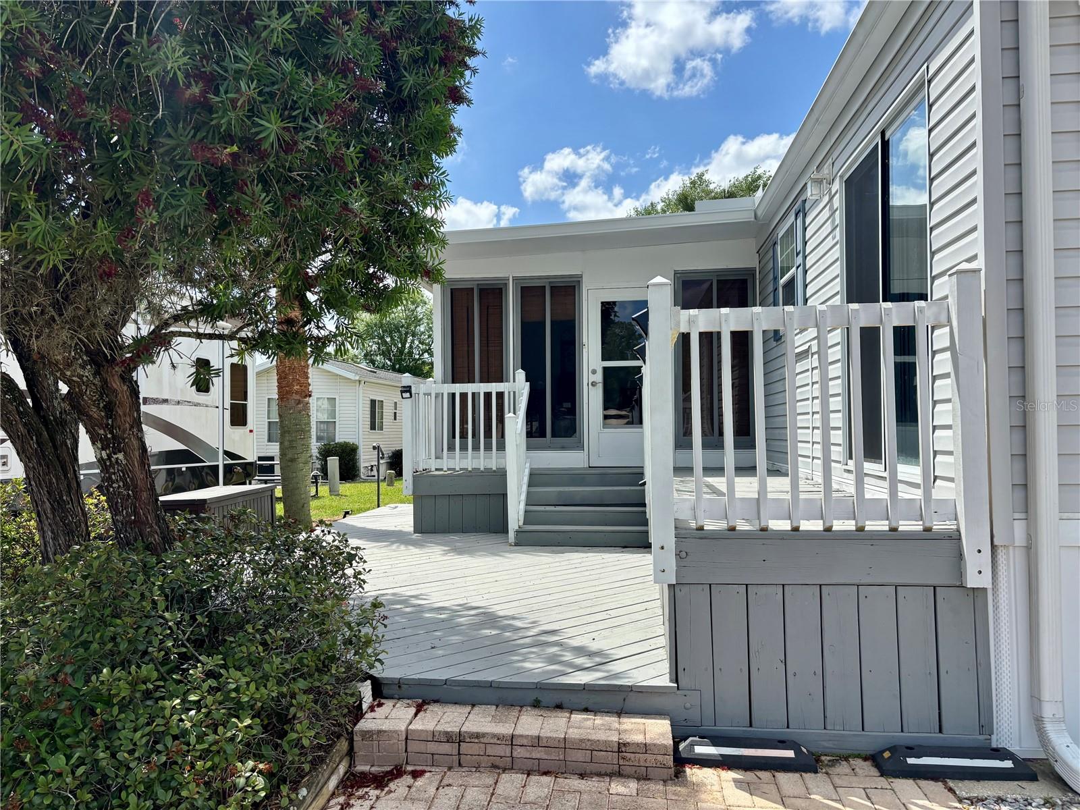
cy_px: 405
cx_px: 540
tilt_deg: +1.1
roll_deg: +0.1
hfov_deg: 67.3
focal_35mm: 26
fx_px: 811
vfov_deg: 53.1
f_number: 1.6
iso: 50
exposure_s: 1/2639
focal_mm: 5.96
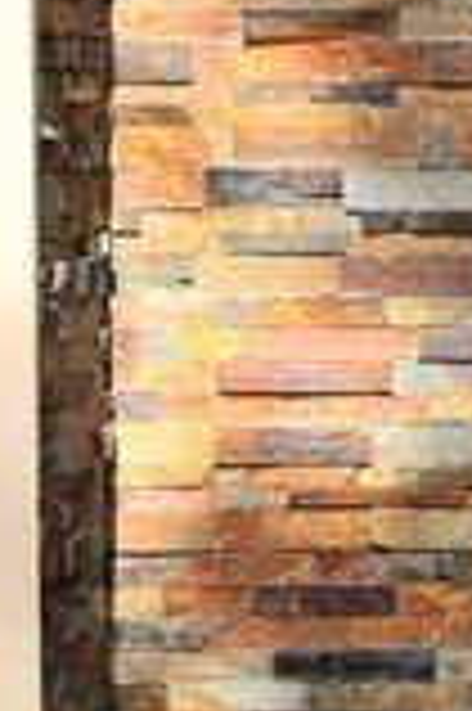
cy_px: 333
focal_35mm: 289
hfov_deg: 4.7
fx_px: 5696
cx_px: 881
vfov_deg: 7.1
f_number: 8
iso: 100
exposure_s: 1/200
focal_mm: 28
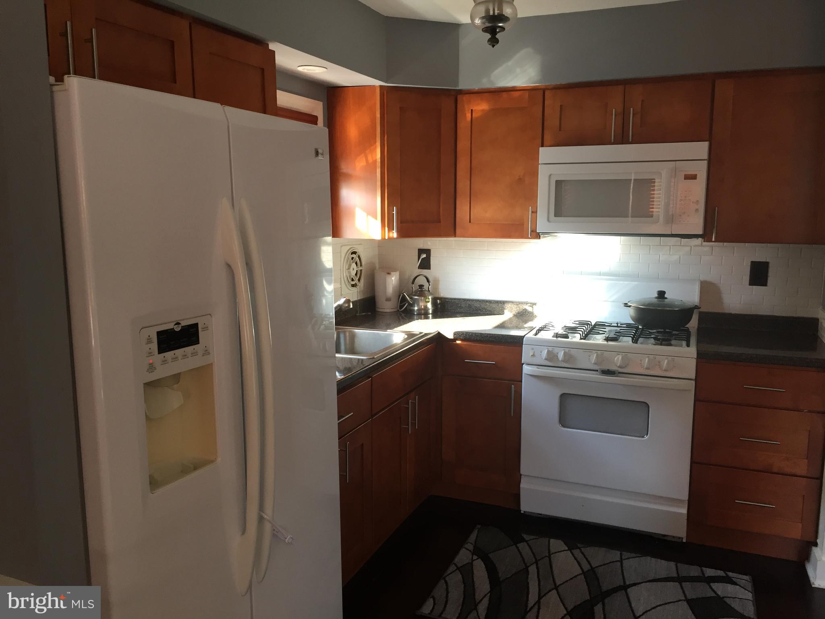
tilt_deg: -9.9
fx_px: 691
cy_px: 310
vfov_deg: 48.2
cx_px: 412
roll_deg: -1.0
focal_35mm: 29
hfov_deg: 61.7
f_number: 2.2
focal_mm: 4.15
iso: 64
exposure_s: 1/30
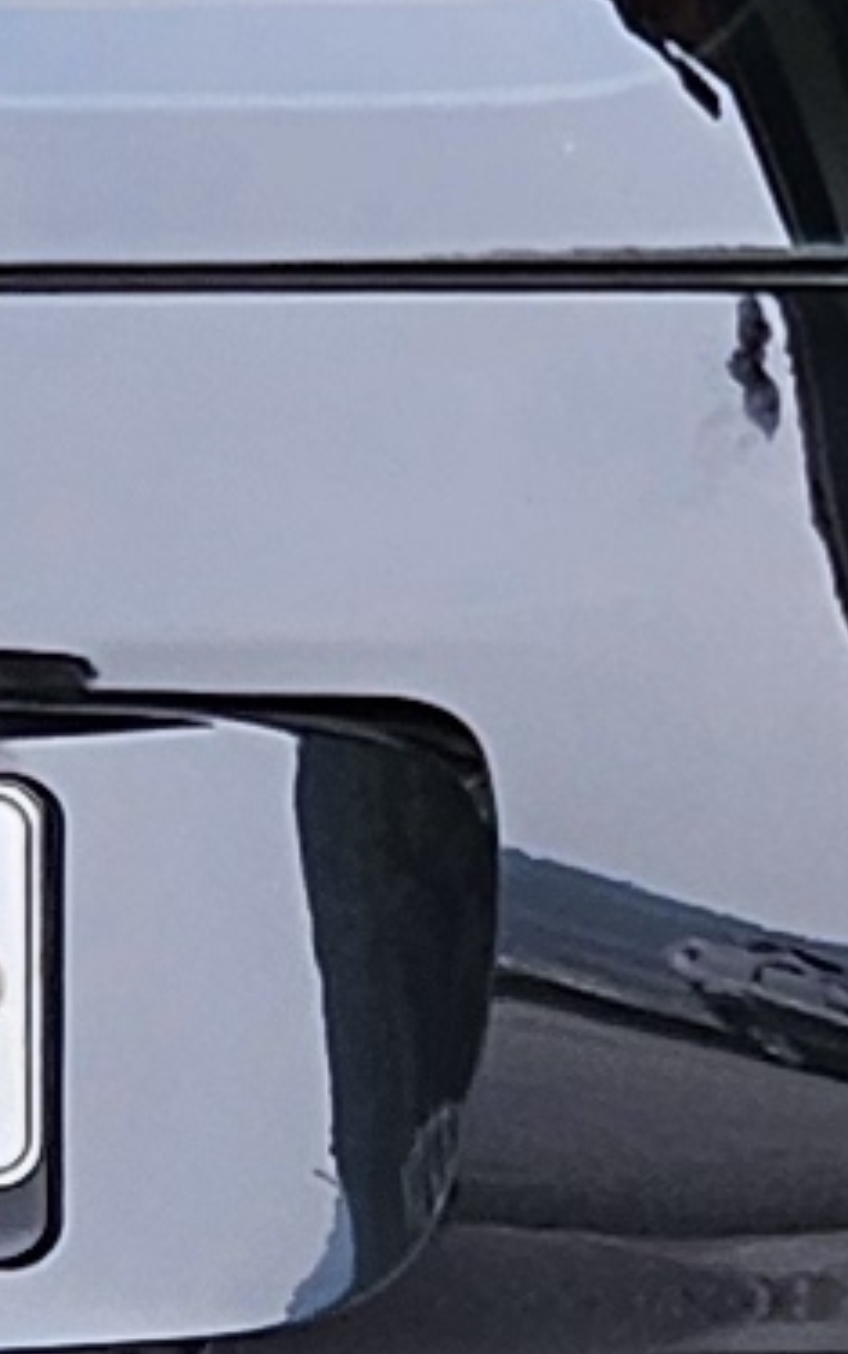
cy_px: 1094
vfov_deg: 7.7
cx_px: 1970
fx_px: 10002
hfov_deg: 4.7
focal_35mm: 271
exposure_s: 1/200
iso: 50
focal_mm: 5
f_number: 1.8
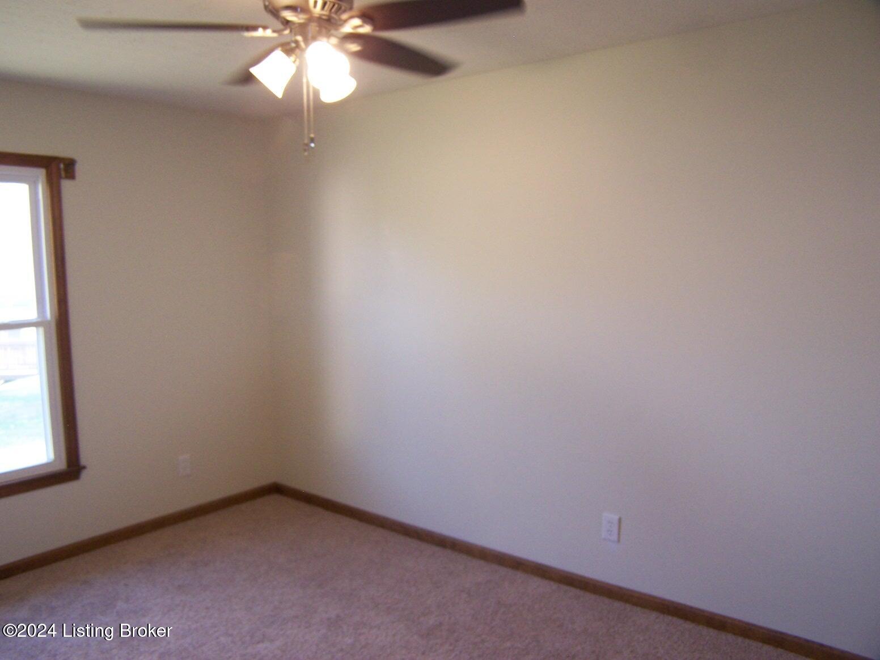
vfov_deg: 37.7
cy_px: 330
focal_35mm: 38
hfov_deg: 49.0
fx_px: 966
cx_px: 440
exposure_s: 1/45
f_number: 2.8
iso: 140
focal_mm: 6.3
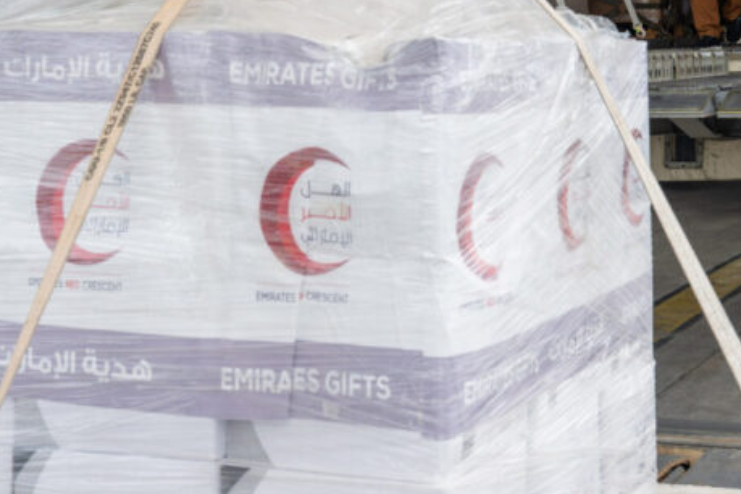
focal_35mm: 78
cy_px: -23
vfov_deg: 17.0
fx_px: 1605
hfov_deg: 25.9
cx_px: 479
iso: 180
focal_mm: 35
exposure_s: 1/250
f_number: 5.6
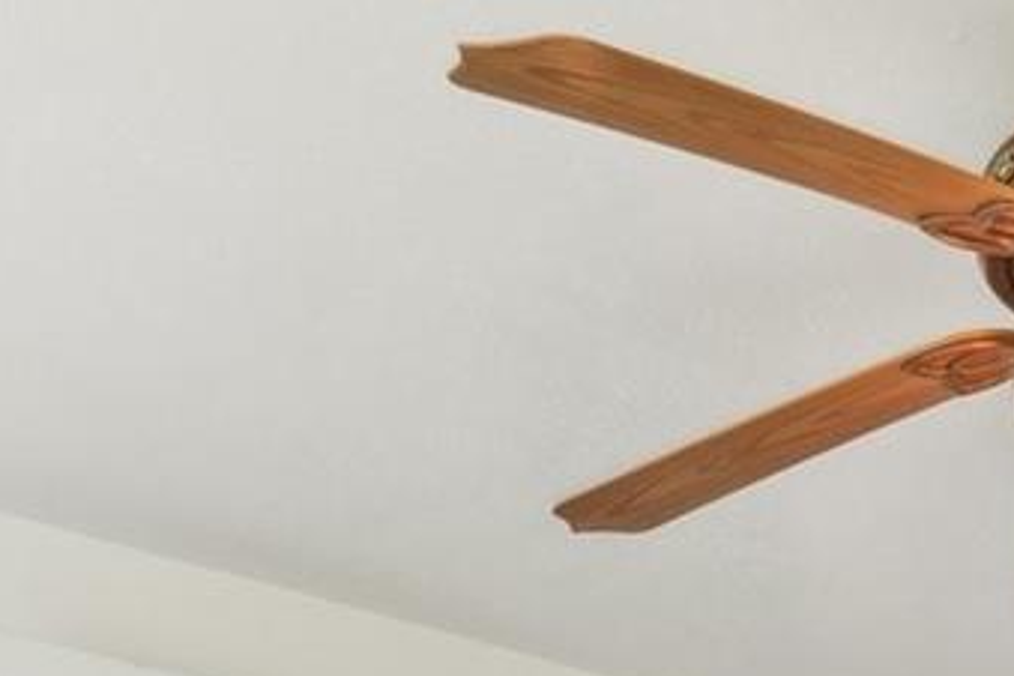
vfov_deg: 16.0
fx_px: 1859
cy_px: 1352
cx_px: 1235
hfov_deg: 26.8
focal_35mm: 66
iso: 200
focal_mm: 14
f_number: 8
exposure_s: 1/30
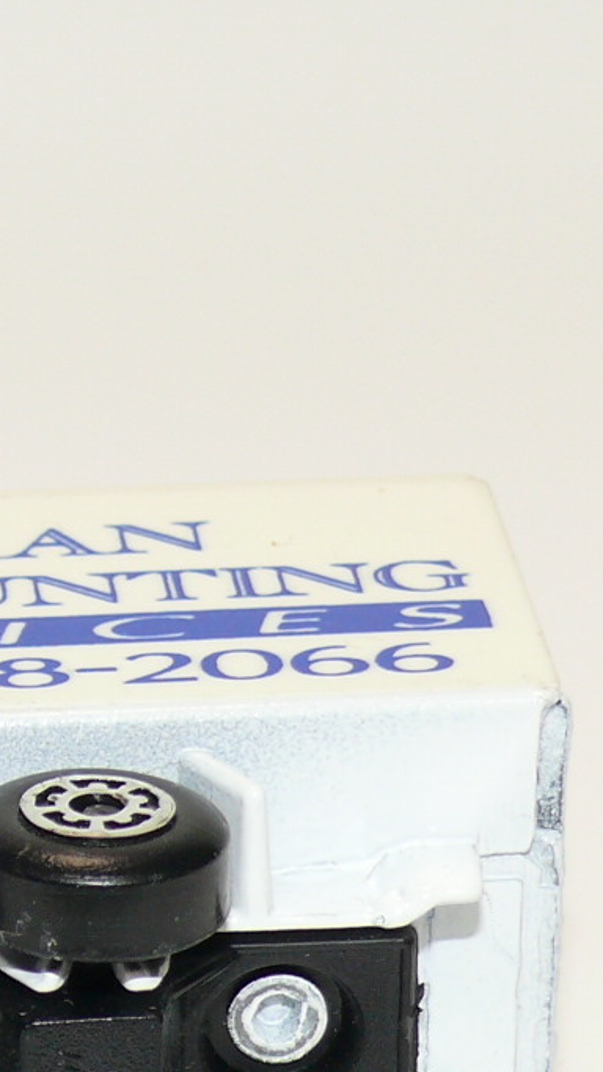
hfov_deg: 6.3
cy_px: 863
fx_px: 5374
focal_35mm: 189
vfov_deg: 11.4
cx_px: -276
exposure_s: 1/30
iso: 100
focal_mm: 11.2
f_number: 4
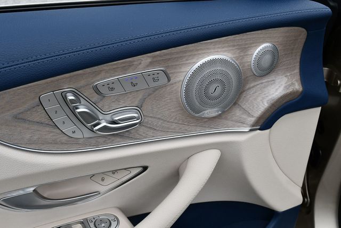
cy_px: 114
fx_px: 417
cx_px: 170
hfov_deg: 44.5
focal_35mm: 44
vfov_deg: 30.6
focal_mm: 22
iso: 125
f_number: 8
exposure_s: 1/250
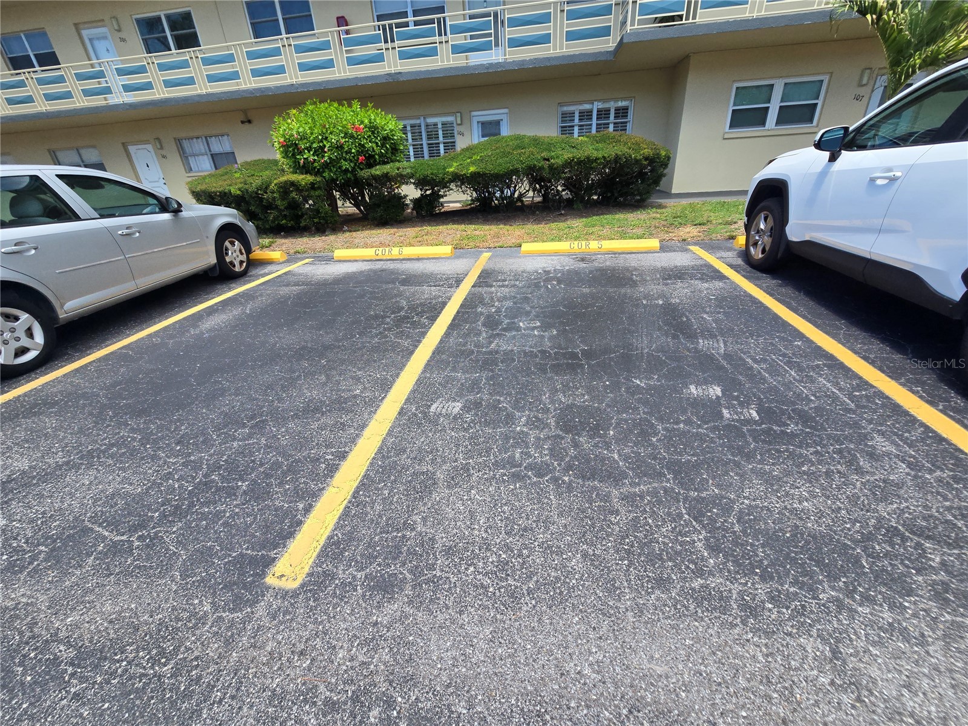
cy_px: 363
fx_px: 364
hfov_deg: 106.2
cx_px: 484
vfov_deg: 89.9
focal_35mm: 13
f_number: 2.2
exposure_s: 1/575
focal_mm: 2.2
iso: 50
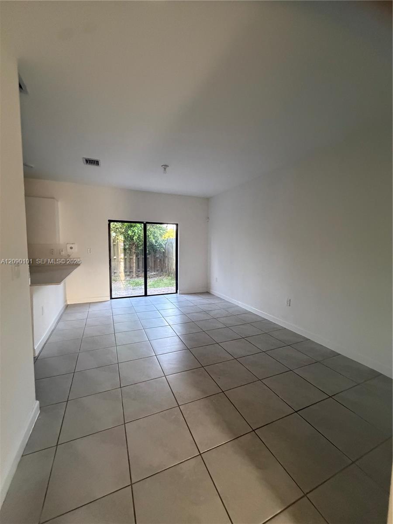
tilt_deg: -5.7
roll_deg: +0.1
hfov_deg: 85.7
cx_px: 196
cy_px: 262
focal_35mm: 14
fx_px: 212
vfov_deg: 102.1
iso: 640
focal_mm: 2.22
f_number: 2.2
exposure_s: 1/60
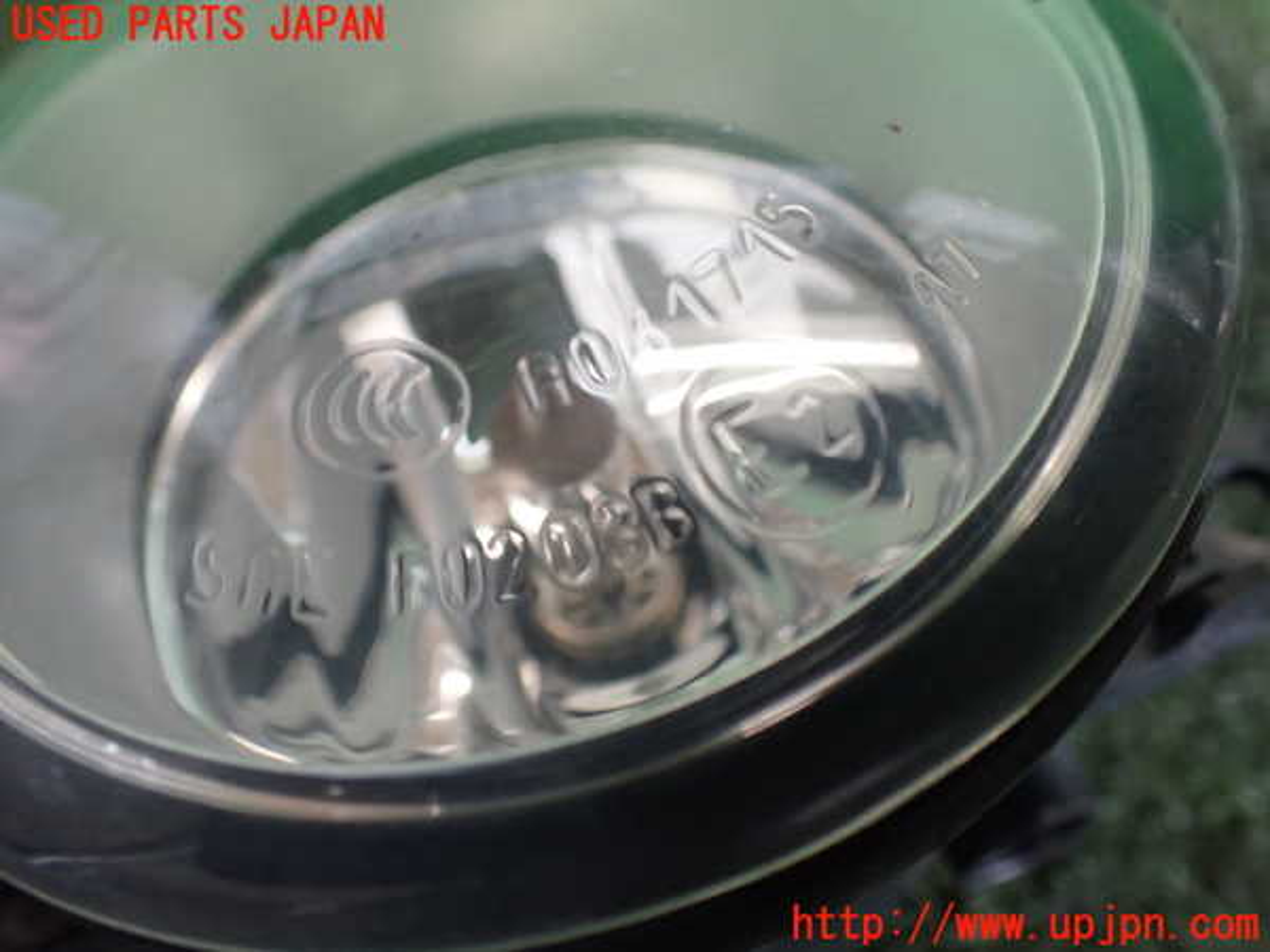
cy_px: 476
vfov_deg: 46.8
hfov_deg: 60.0
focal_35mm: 30
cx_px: 635
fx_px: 1101
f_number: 2.3
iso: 400
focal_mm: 5.4
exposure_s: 1/125
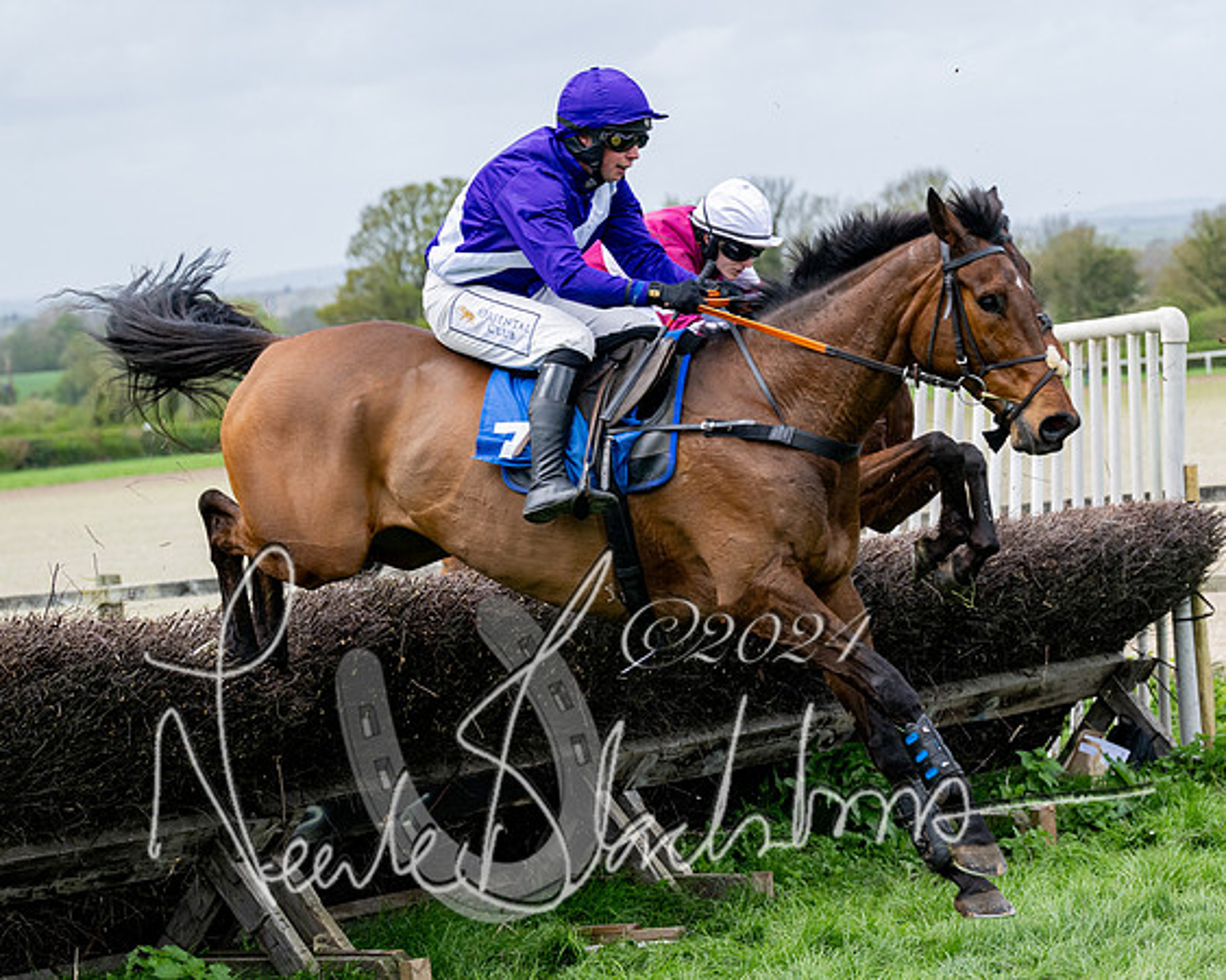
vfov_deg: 12.8
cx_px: 957
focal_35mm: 120
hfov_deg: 15.9
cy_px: 527
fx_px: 4358
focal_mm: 70
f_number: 4
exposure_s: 1/1600
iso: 400
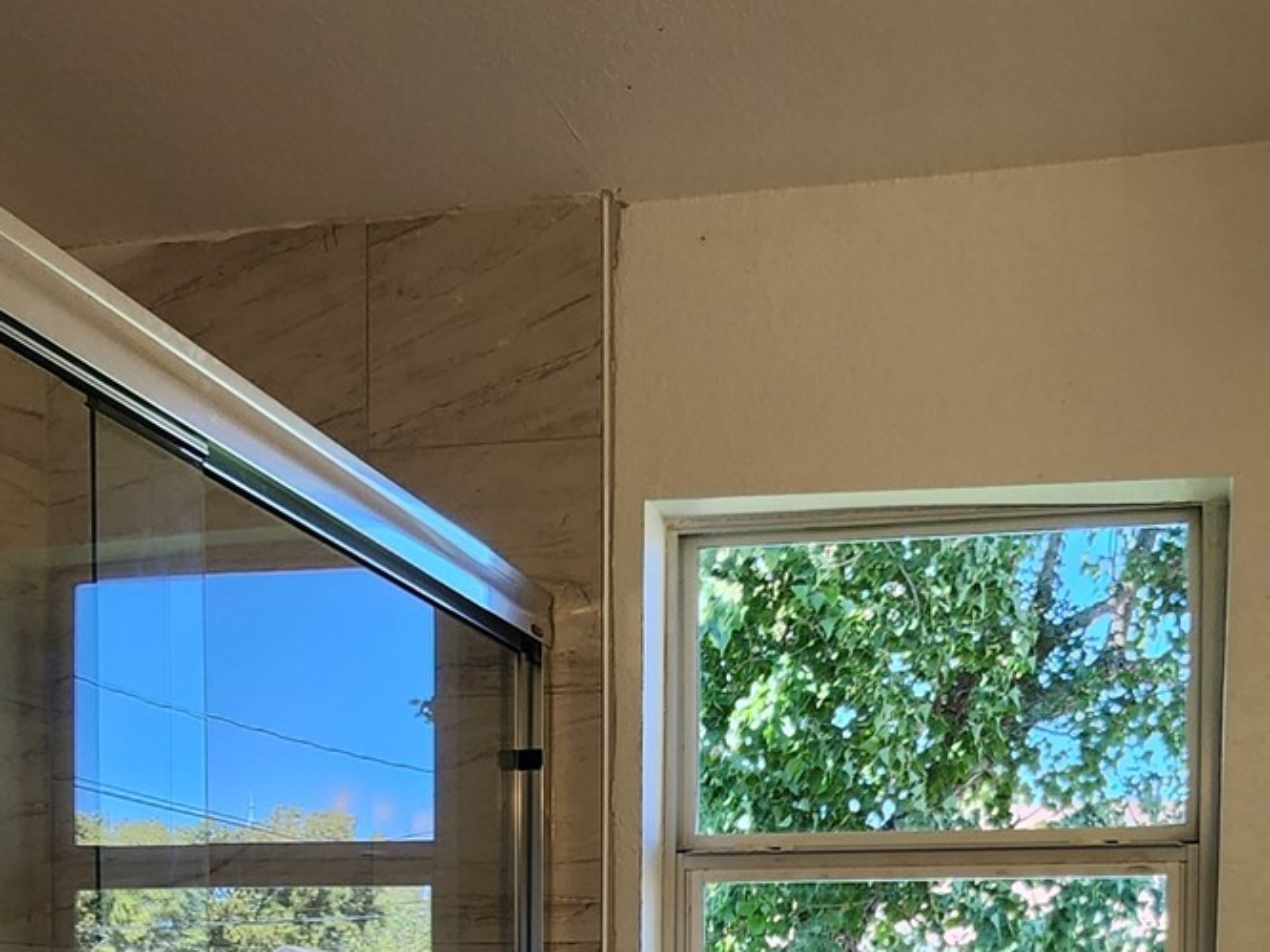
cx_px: 847
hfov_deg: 46.1
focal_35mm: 40
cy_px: 1087
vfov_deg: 31.3
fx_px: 1467
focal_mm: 2.2
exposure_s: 1/120
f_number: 2.2
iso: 80
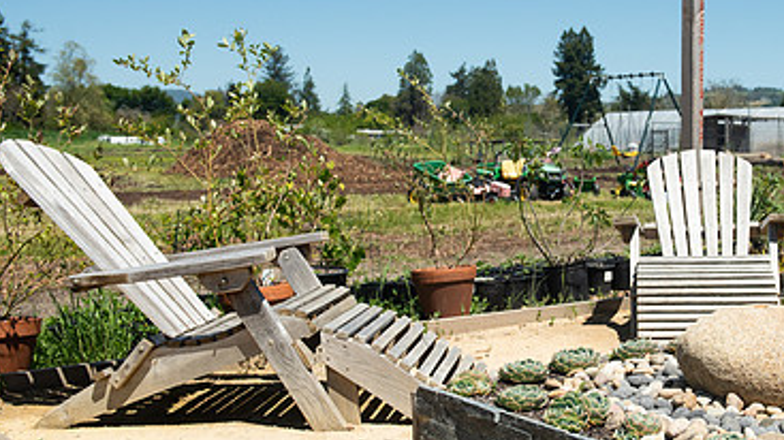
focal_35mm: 53
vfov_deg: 22.6
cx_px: 560
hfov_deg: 38.5
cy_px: 227
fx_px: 1101
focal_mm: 32
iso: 500
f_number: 4.5
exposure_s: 1/5000
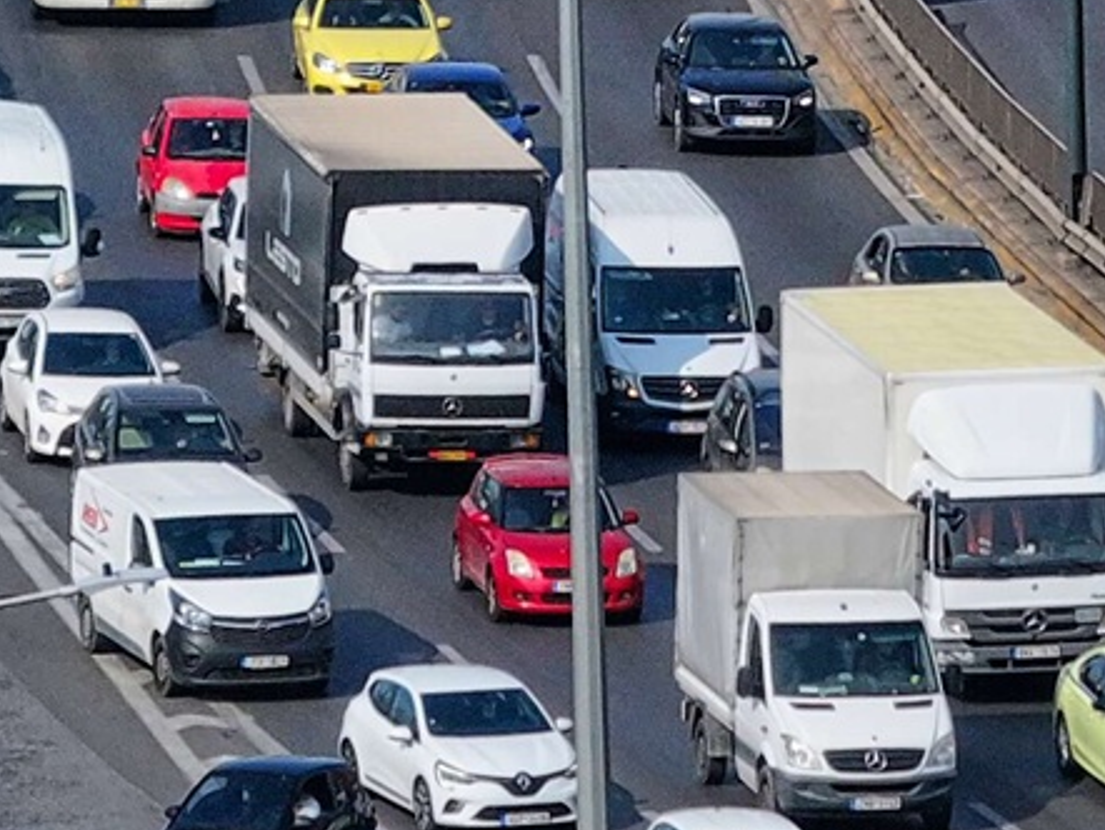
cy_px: -825
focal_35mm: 676
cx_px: 1000
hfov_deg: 2.9
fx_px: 21591
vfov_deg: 2.2
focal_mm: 30.7
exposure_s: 1/1250
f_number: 3.4
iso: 100
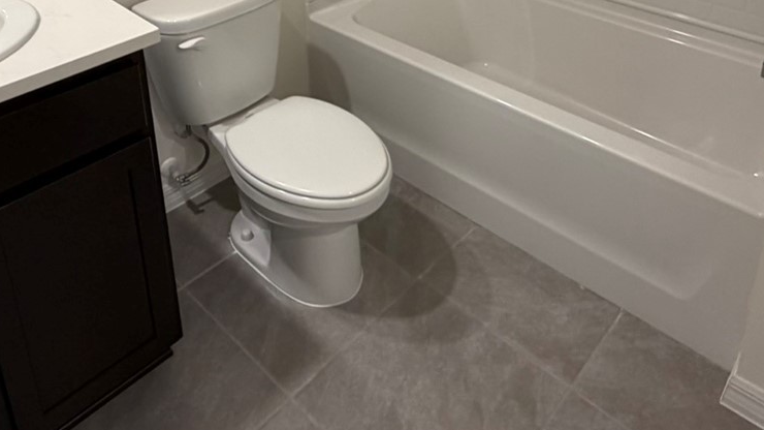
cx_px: 376
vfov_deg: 31.1
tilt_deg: -18.0
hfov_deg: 59.5
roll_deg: +1.7
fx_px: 668
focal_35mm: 33
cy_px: -59
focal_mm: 2.22
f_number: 2.2
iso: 200
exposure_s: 1/60
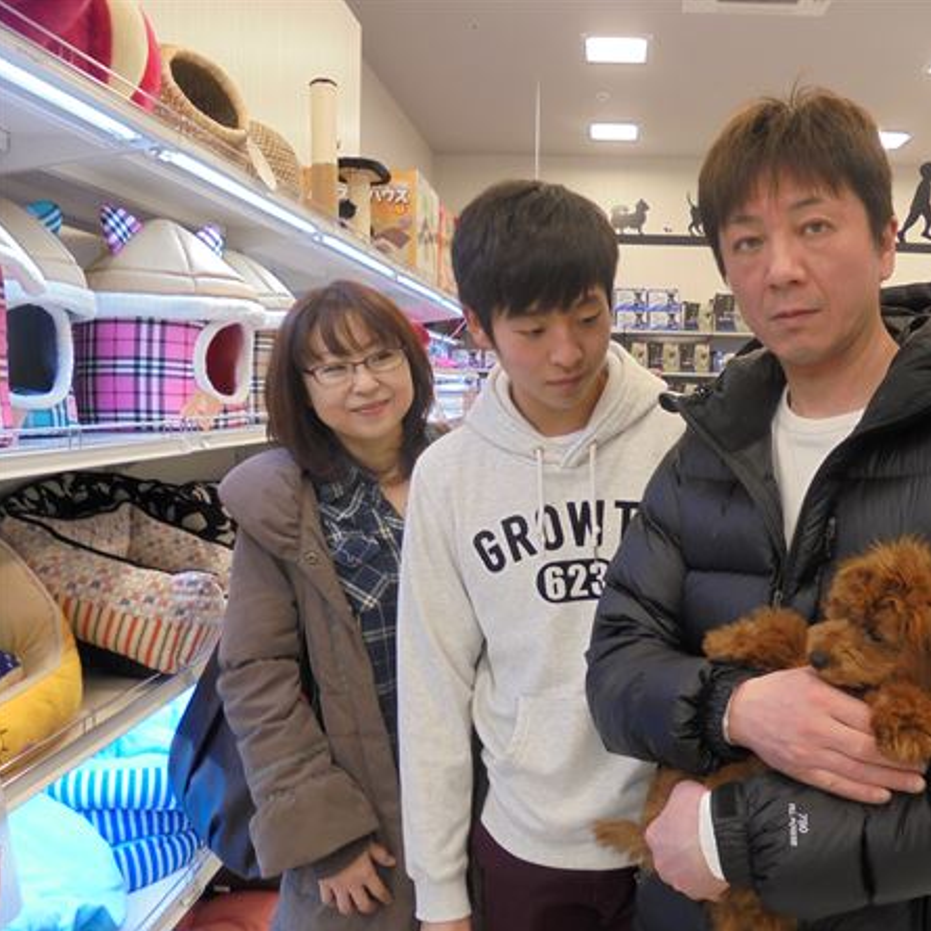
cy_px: 469
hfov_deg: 51.5
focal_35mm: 31
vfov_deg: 52.5
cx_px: 621
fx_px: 943
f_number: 3.5
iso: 100
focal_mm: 4.6
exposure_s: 1/30
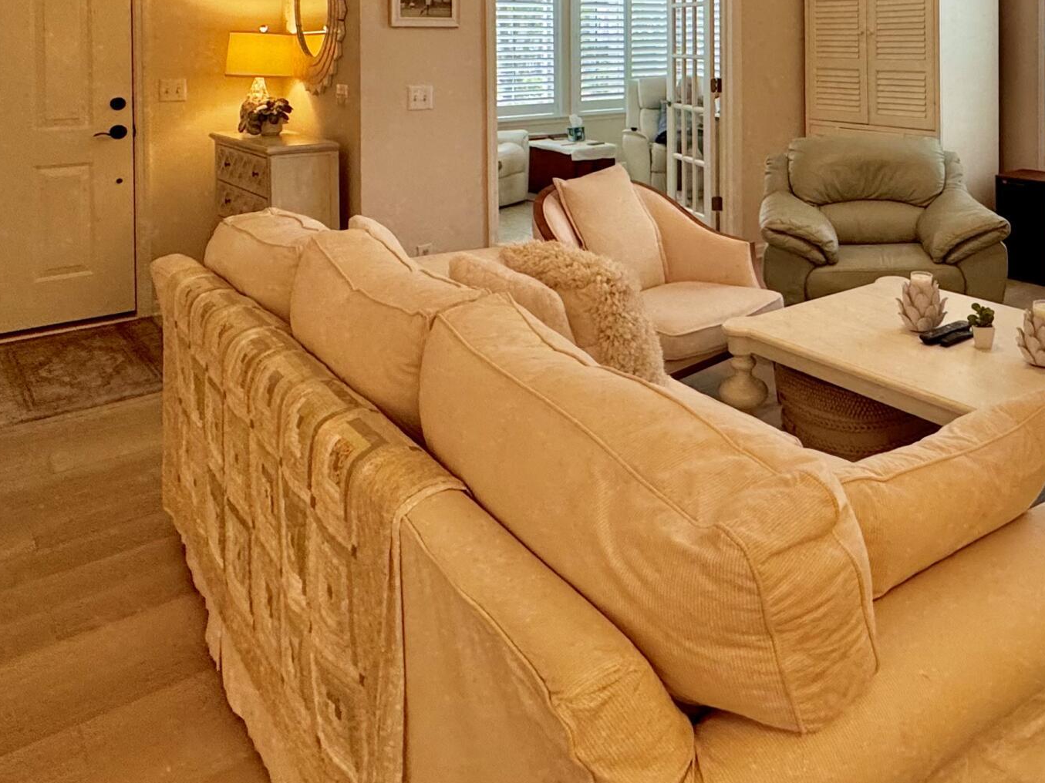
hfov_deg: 55.1
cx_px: 804
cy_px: 46
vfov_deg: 41.1
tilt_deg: -1.7
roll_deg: -0.2
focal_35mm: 31
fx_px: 936
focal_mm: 2.22
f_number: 2.2
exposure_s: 1/60
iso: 160
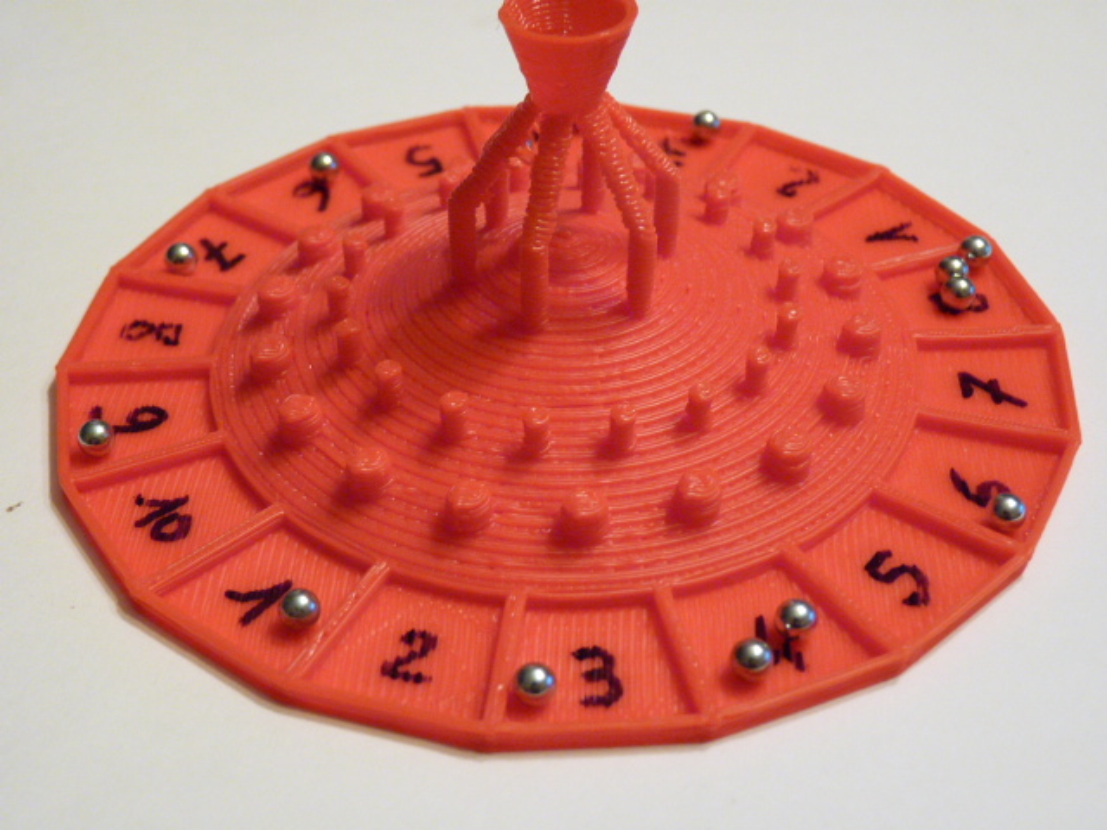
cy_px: 415
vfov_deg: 26.6
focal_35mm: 55
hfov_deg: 34.9
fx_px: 1759
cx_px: 554
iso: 400
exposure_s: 1/6
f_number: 3.2
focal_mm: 9.8
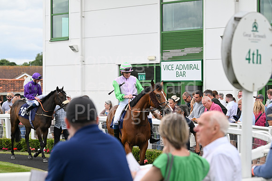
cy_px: 90
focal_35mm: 135
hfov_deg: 15.2
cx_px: 136
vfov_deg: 10.2
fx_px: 1020
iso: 640
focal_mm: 135
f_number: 5.6
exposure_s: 1/1000
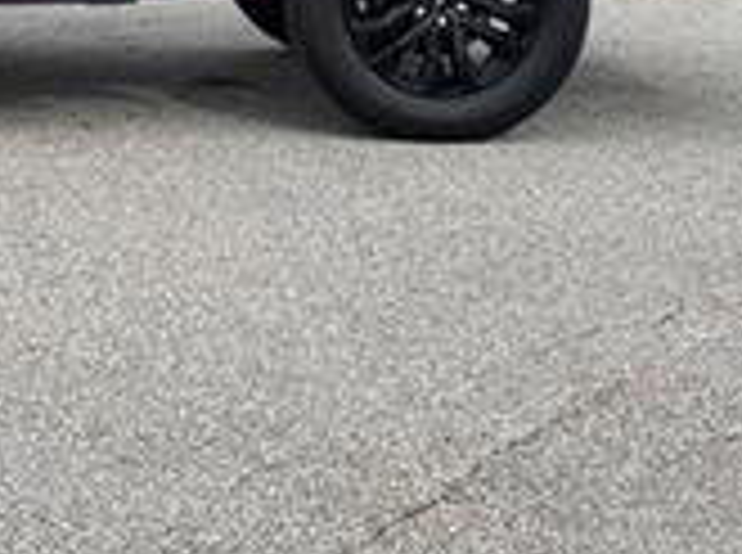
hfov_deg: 13.2
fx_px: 3144
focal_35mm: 147
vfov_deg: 9.8
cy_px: -225
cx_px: -108
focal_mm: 6.76
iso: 64
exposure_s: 1/2252
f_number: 1.78
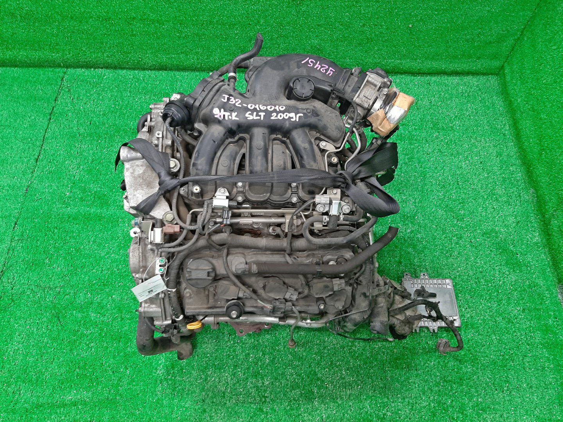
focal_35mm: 26
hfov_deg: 67.3
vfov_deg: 53.1
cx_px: 282
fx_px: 423
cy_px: 211
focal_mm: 3.93
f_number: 1.7
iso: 139
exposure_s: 1/50
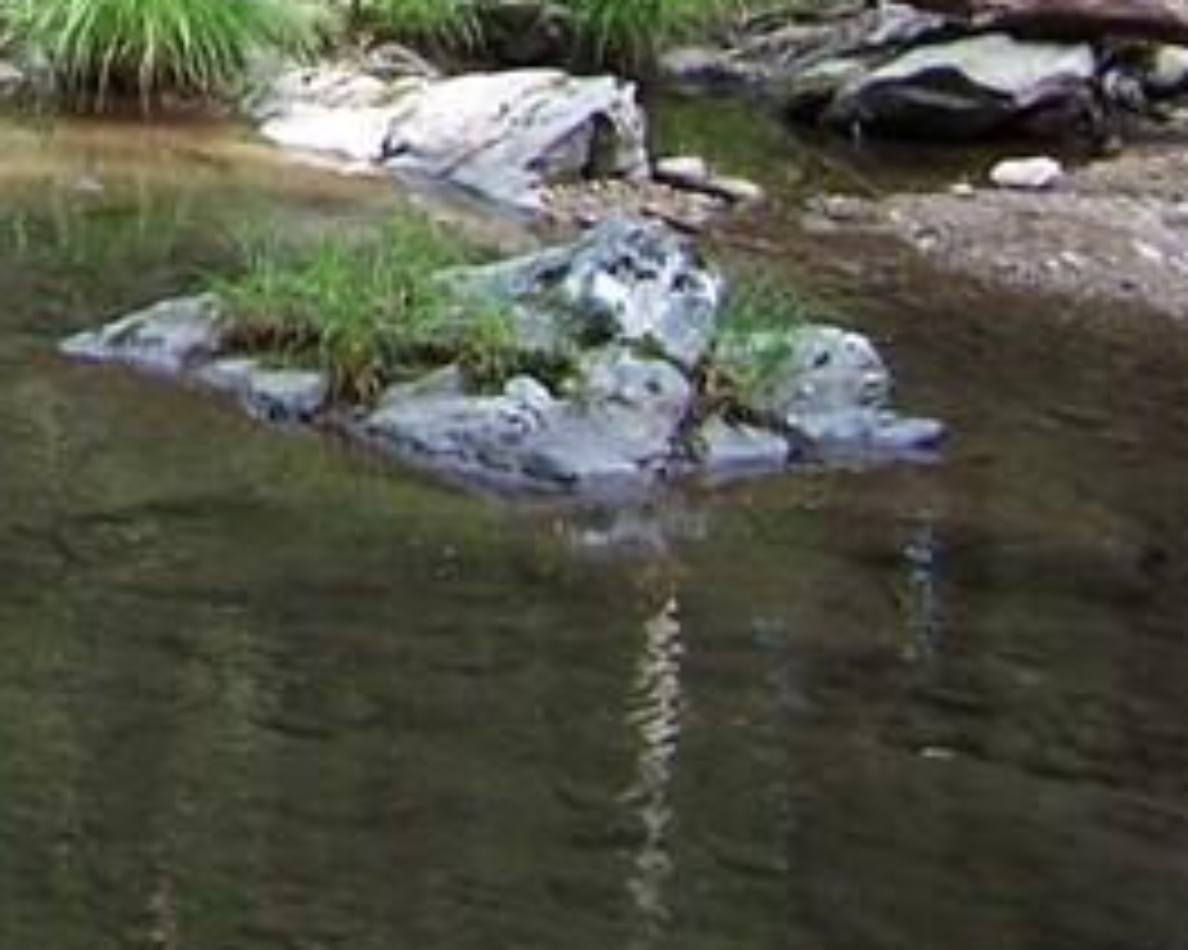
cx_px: -832
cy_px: -644
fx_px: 5061
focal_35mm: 144
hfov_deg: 12.4
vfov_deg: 10.2
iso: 80
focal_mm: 6.3
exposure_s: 1/60
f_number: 2.8
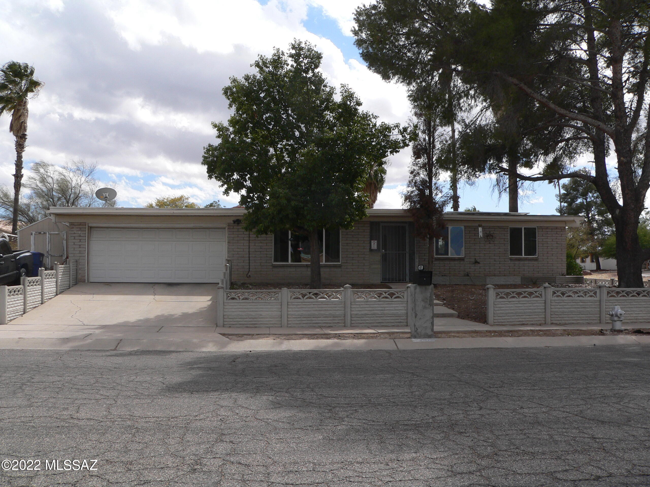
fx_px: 676
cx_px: 325
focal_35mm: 36
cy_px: 244
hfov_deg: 51.4
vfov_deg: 39.7
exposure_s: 1/500
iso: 80
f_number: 4.6
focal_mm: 6
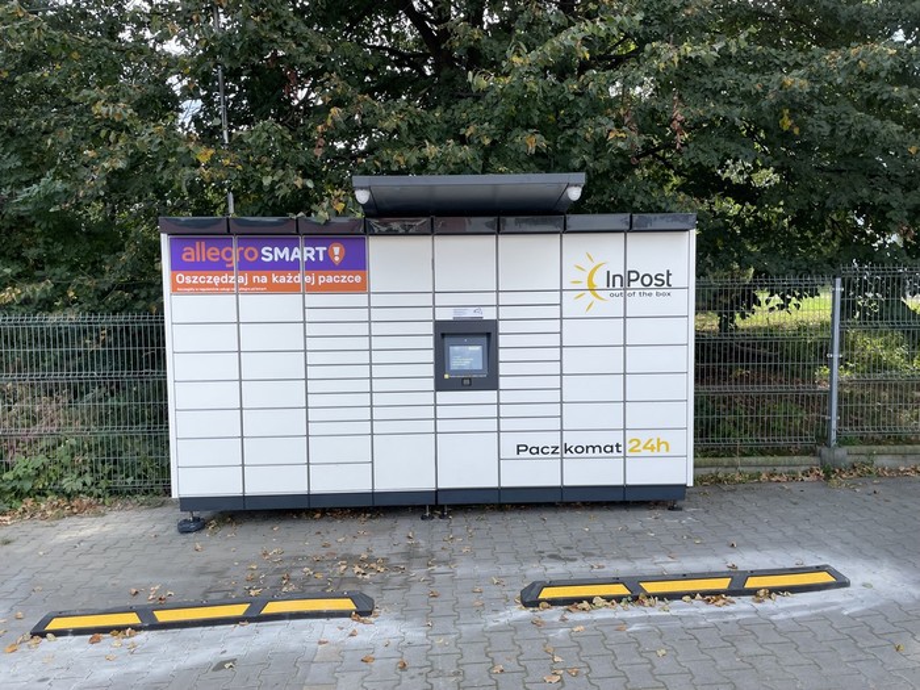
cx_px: 460
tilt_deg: -3.4
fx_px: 691
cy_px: 345
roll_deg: +0.3
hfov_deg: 67.3
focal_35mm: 26
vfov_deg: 53.1
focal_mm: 4.2
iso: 32
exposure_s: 1/997
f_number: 1.6
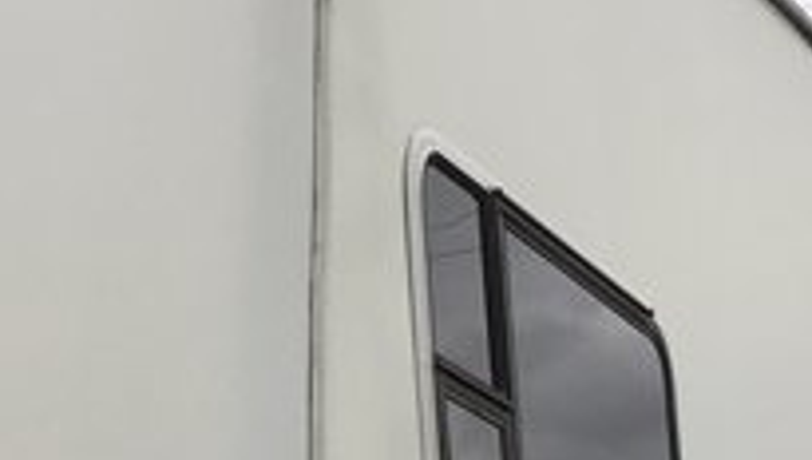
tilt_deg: +8.3
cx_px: -131
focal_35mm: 123
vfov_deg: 9.4
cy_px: 861
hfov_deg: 16.7
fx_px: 2652
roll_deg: +1.1
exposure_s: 1/377
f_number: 2.2
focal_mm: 4.15
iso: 32
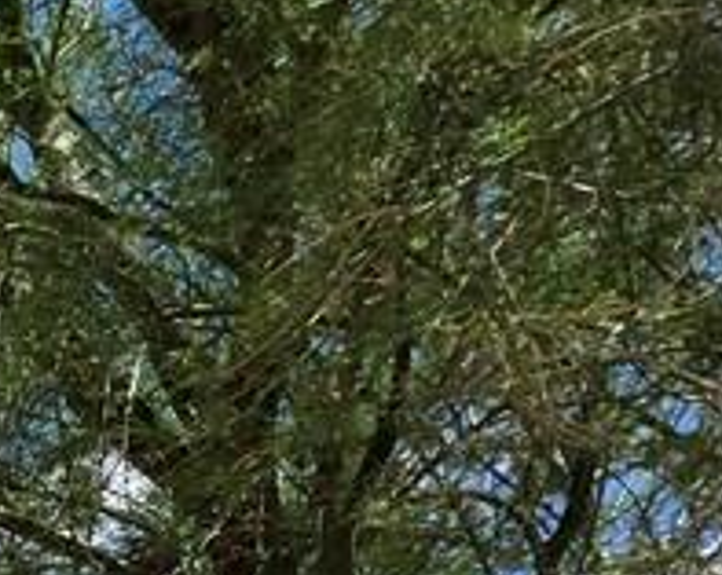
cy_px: 1183
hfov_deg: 16.7
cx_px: -880
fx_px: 1408
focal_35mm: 66
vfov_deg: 16.7
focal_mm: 2.2
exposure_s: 1/1884
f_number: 1.9
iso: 40
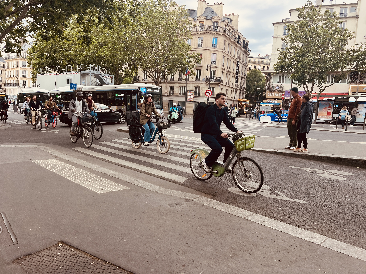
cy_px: 137
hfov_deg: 67.3
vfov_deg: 53.1
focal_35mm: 26
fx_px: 275
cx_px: 183
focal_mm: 5.7
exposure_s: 1/282
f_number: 1.5
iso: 40
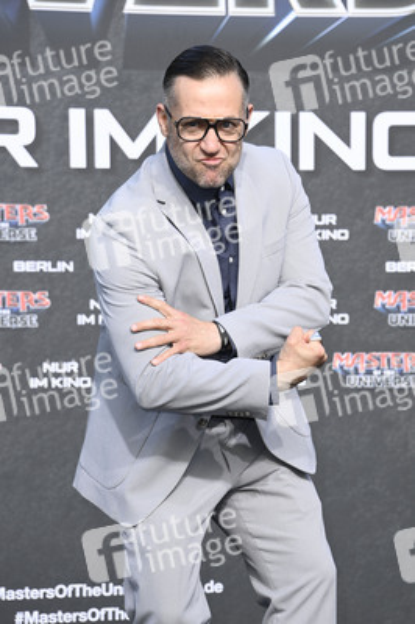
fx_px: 2511
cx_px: 208
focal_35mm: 145
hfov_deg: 9.4
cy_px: 312
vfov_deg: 14.2
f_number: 6.3
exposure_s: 1/250
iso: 250
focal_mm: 145
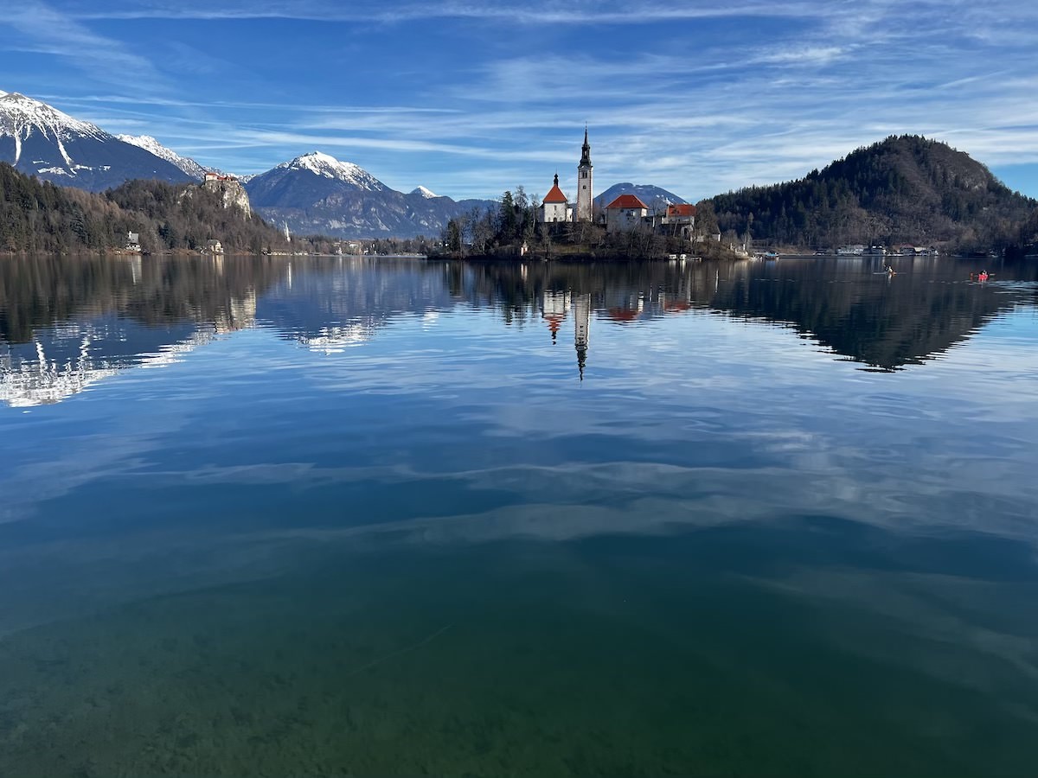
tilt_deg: -9.9
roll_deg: +0.7
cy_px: 389
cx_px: 519
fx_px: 780
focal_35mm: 26
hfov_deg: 67.3
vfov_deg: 53.1
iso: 50
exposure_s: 1/3077
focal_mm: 5.7
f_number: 1.5
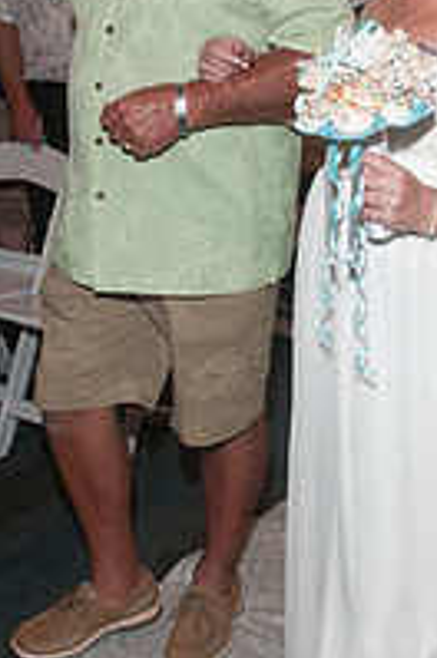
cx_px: 303
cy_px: 192
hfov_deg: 22.1
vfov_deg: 32.5
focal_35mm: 61
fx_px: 1115
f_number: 5.6
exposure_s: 1/125
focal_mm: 18
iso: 800
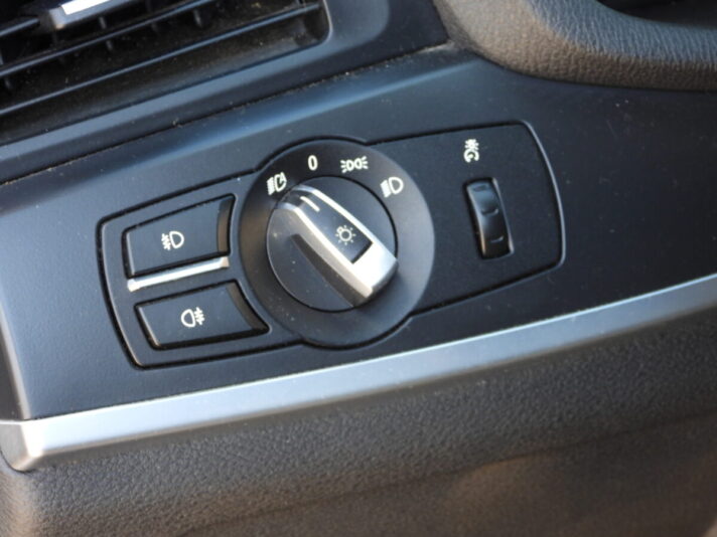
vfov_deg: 8.7
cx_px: 358
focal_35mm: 170
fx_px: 3521
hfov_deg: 11.6
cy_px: 268
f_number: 4
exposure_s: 1/60
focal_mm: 30.5
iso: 250
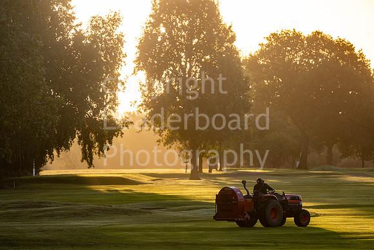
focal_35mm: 300
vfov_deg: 4.6
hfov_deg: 6.9
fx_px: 3117
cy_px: 125
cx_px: 187
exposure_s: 1/1000
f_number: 5
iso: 320
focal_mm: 300
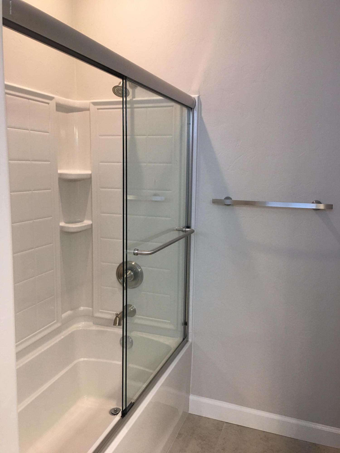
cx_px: 170
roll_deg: -0.8
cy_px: 226
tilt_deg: -5.9
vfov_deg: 61.7
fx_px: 380
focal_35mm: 29
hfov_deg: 48.2
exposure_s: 1/30
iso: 40
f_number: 2.2
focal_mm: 4.15
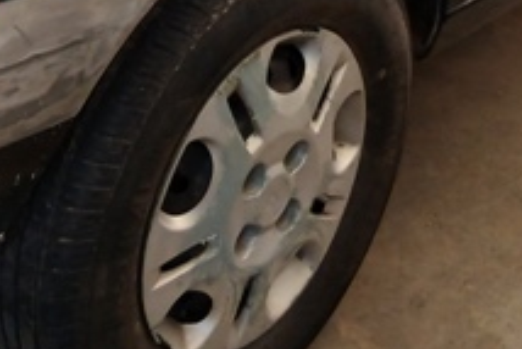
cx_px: 127
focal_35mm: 101
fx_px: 1465
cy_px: -329
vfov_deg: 12.2
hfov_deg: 20.0
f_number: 1.8
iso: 100
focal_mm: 3.98
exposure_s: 1/60
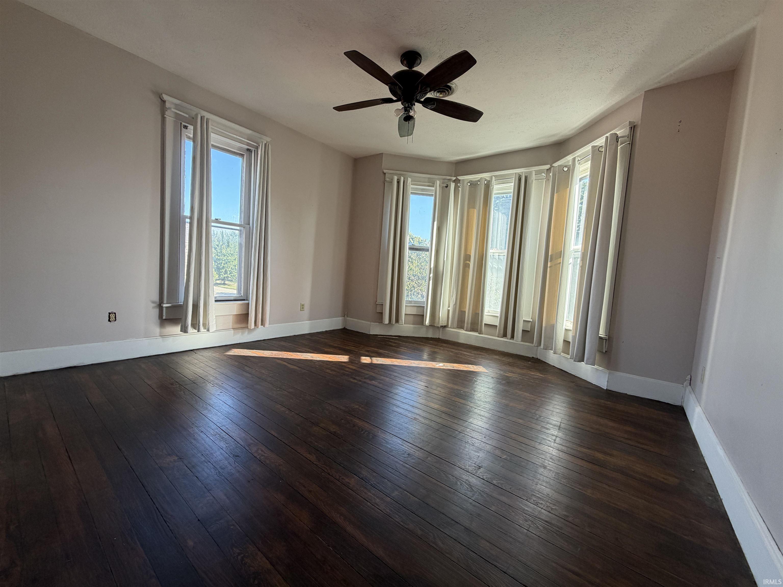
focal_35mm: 14
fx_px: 317
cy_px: 294
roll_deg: -3.0
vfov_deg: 85.7
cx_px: 392
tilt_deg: -3.9
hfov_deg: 102.1
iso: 100
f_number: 2.2
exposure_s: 1/121
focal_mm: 2.22
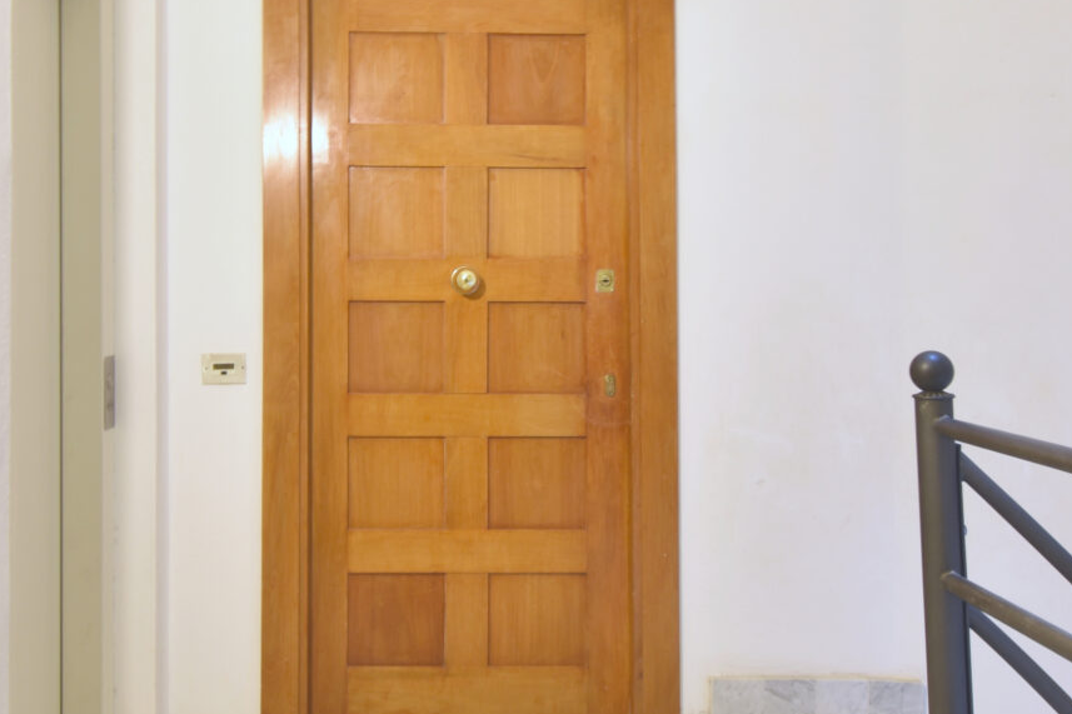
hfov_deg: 54.1
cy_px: 276
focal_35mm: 35
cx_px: 439
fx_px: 1042
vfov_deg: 37.6
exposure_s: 1.3
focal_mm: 10
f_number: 4.5
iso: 100
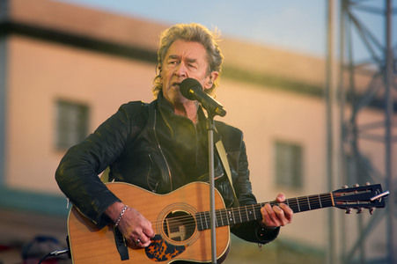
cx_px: 198
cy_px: 132
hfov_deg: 10.3
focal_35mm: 200
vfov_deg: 6.9
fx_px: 2204
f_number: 4.5
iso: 400
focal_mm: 200
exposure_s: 1/400
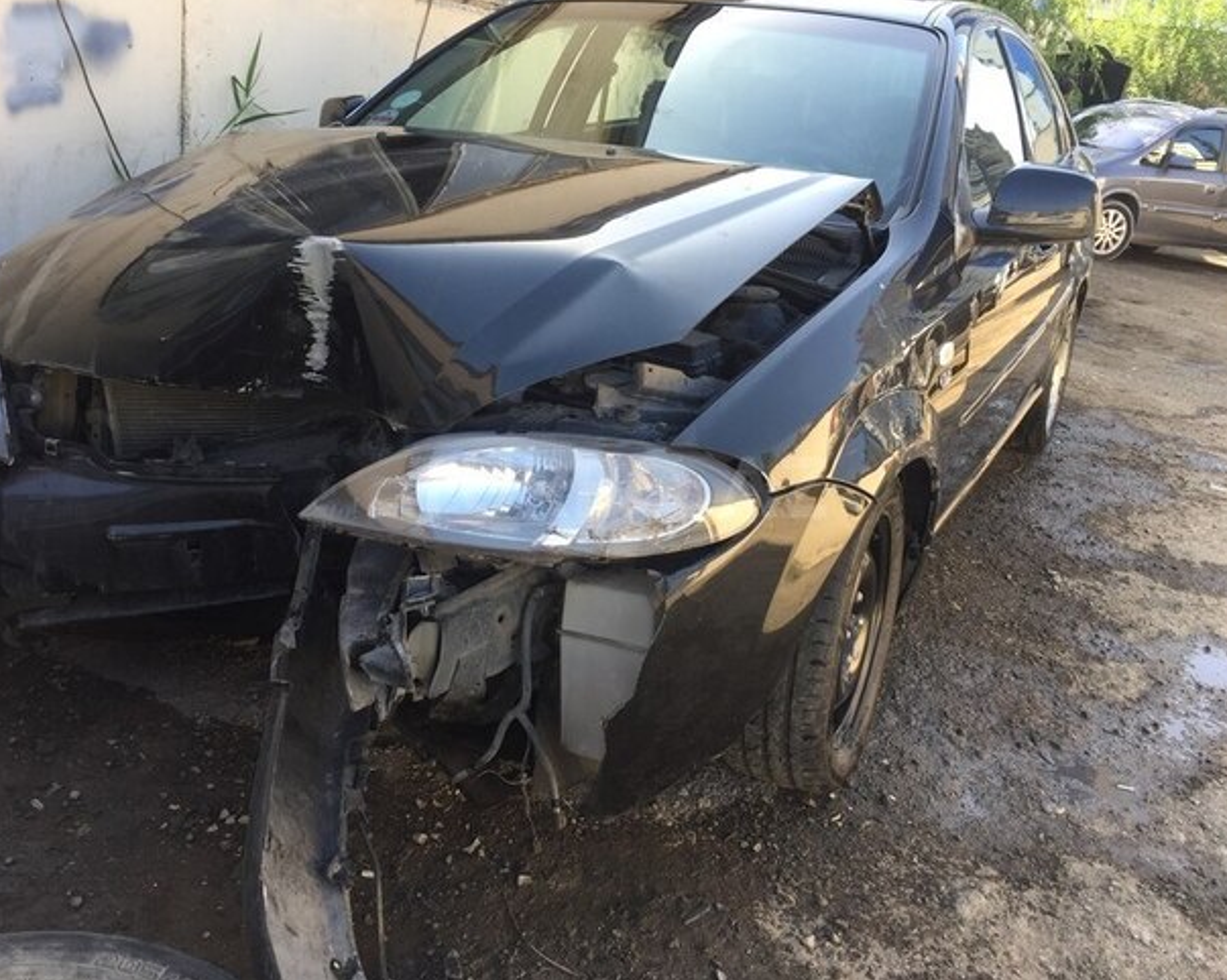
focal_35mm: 31
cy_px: 487
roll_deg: -9.0
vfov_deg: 47.1
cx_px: 619
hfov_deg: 57.2
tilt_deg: -21.0
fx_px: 1125
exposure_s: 1/190
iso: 32
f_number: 2.2
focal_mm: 4.15
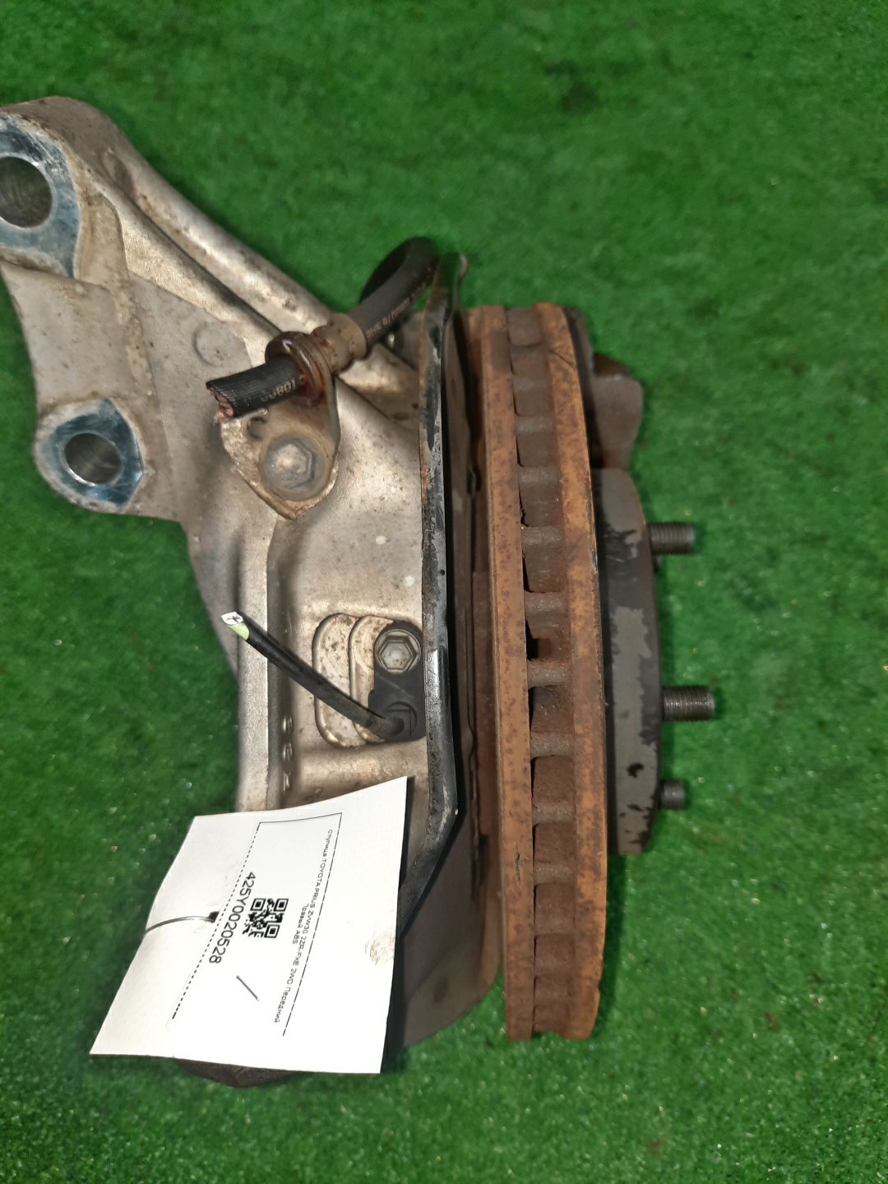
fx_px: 855
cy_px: 592
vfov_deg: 69.4
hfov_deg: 54.9
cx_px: 444
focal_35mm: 25
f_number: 2
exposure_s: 1/50
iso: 337
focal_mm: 4.6
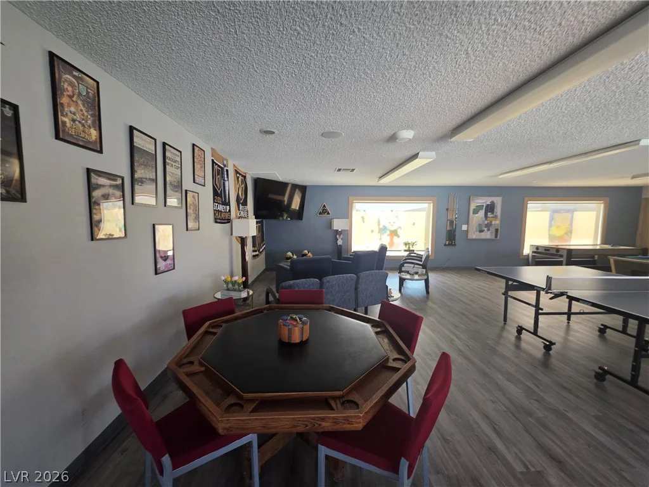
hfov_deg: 106.2
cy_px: 244
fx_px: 244
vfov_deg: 89.9
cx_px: 324
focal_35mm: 13
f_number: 1.9
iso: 160
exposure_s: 1/60
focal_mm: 2.2
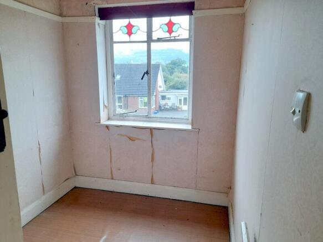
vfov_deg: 54.9
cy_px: 121
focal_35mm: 25
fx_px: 233
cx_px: 162
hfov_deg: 69.4
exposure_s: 1/50
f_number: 2
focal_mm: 4.6
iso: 25
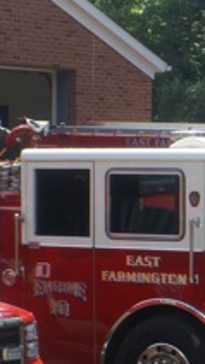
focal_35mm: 167
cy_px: 279
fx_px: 1607
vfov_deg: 12.9
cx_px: 419
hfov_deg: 7.0
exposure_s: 1/100
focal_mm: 35
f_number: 10
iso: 100
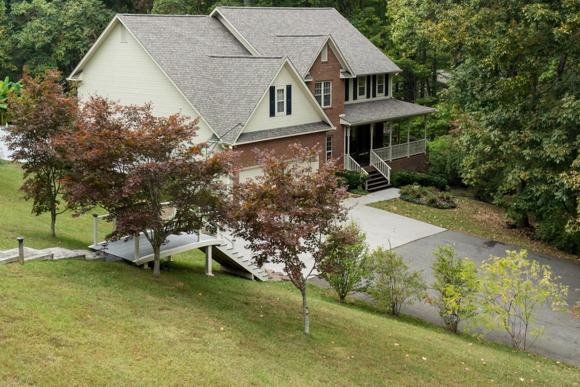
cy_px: 142
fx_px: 789
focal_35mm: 49
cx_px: 217
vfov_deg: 27.4
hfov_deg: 40.1
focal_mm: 12.29
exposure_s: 1/400
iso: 270
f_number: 2.8
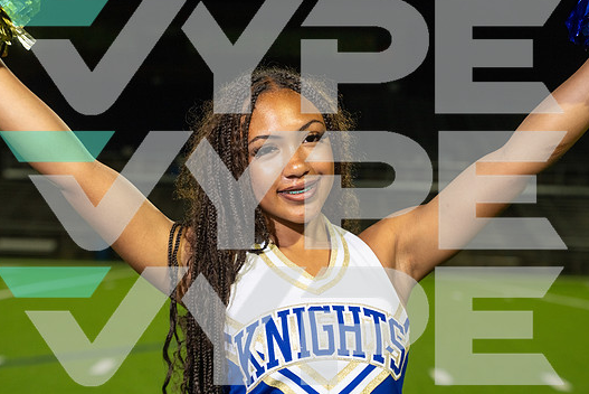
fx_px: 1260
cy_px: 191
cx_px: 283
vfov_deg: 17.7
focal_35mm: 77
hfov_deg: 26.3
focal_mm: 70
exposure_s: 1/200
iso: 1000
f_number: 4.5
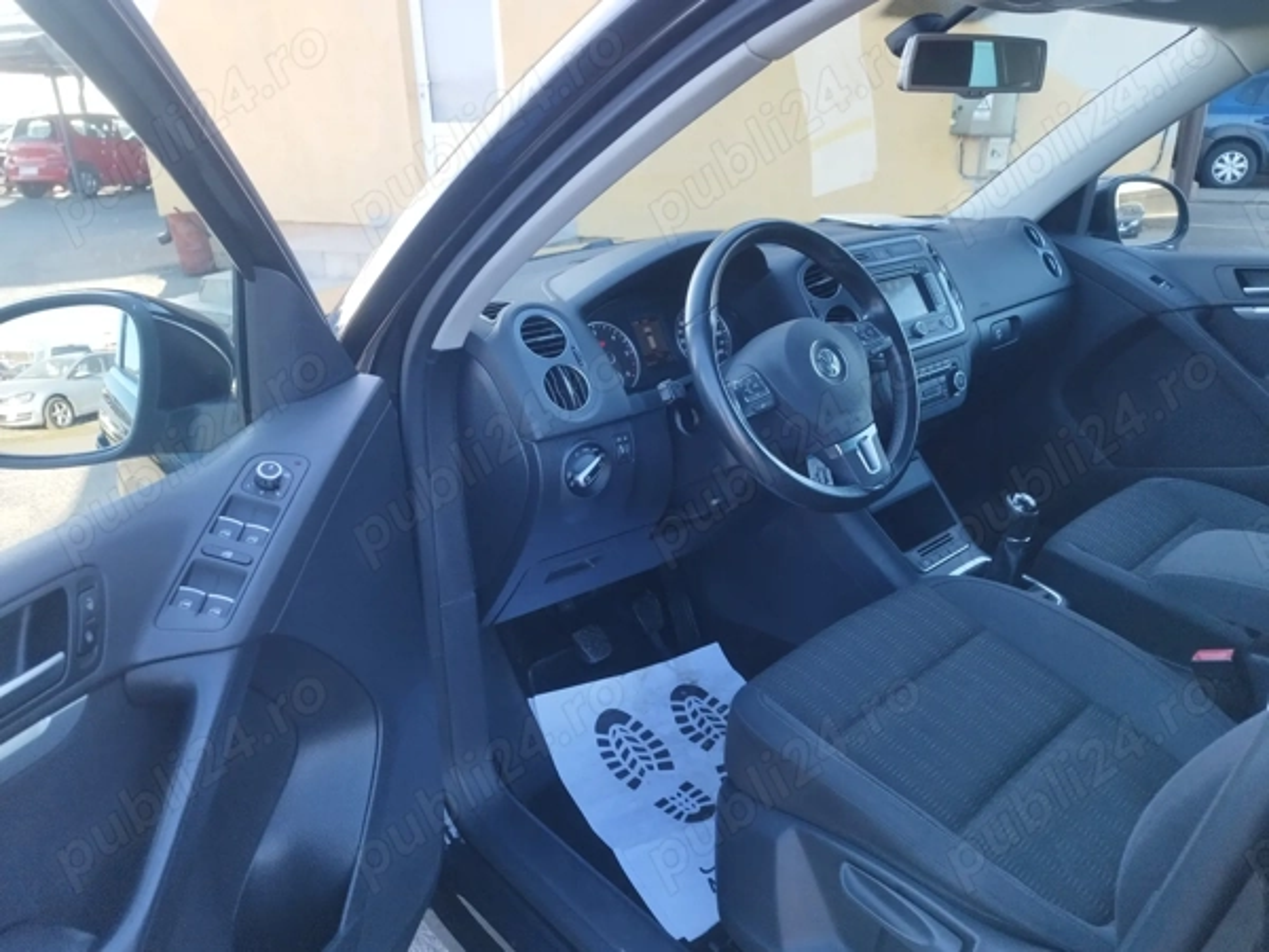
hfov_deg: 71.6
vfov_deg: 56.8
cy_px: 476
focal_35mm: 24
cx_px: 634
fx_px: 880
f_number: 1.89
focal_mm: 5.89
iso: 100
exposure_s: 1/100
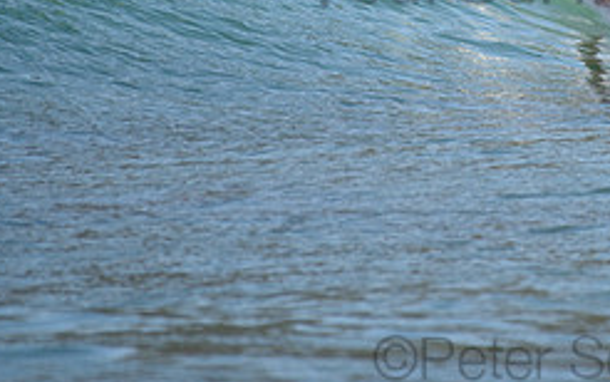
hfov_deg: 1.8
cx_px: 565
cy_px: -53
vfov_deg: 1.1
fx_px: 19958
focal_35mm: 1200
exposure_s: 1/2000
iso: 360
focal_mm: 500
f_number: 5.6
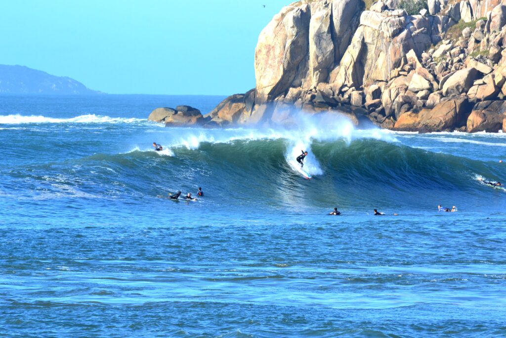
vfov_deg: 3.8
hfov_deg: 5.7
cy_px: 169
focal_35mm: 360
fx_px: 5060
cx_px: 253
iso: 400
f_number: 20
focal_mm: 240
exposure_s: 1/160
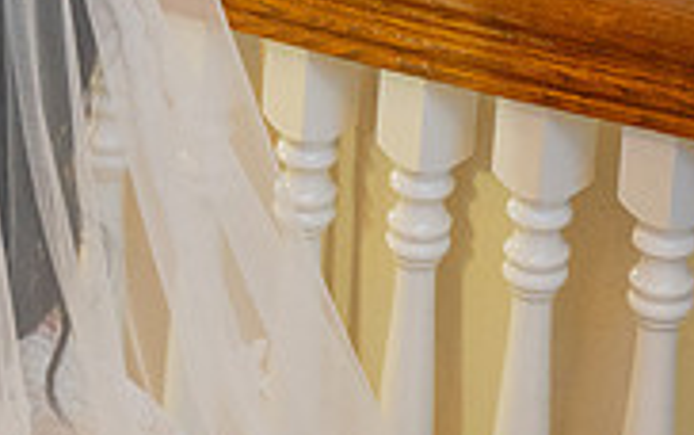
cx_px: -584
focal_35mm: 406
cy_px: -332
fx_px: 7684
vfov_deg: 3.2
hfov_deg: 5.1
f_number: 4
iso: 1250
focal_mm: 100
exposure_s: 1/200
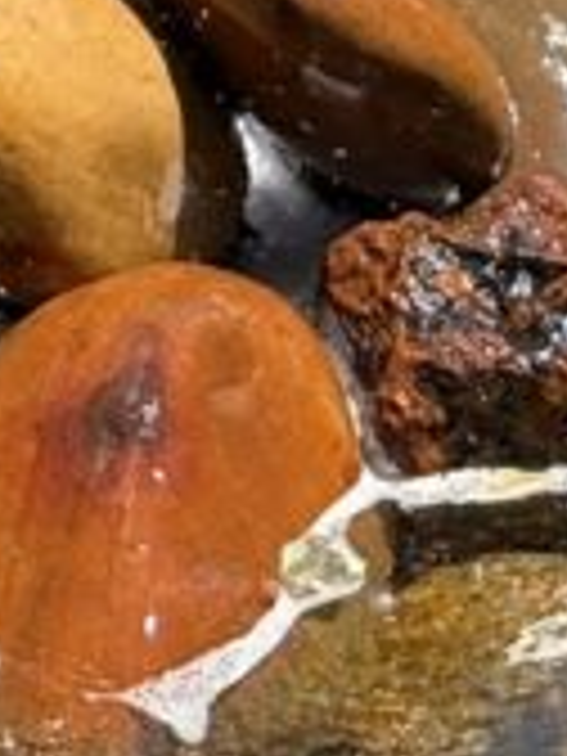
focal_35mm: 317
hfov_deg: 4.6
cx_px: -576
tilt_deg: -9.3
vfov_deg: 5.9
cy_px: -1256
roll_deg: +3.9
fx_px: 6923
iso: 40
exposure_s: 1/1002
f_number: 1.6
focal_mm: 5.96
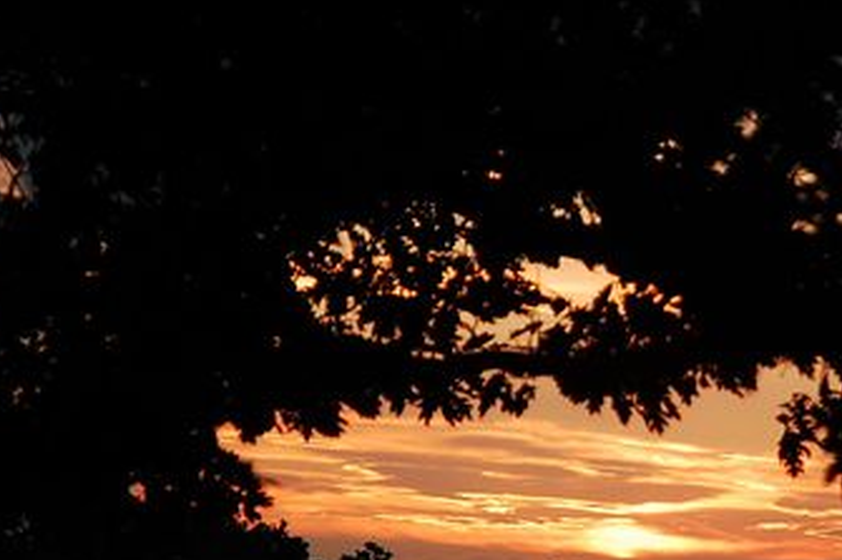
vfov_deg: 6.7
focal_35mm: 206
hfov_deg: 10.0
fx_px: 4811
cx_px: 640
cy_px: 281
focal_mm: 85
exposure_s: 1/80
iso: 200
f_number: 5.6
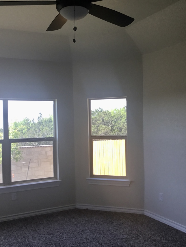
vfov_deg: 47.9
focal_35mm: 39
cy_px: 123
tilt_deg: +0.2
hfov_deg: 36.8
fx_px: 279
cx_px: 84
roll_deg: +0.3
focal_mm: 3.3
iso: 25
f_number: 2.4
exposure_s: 1/120
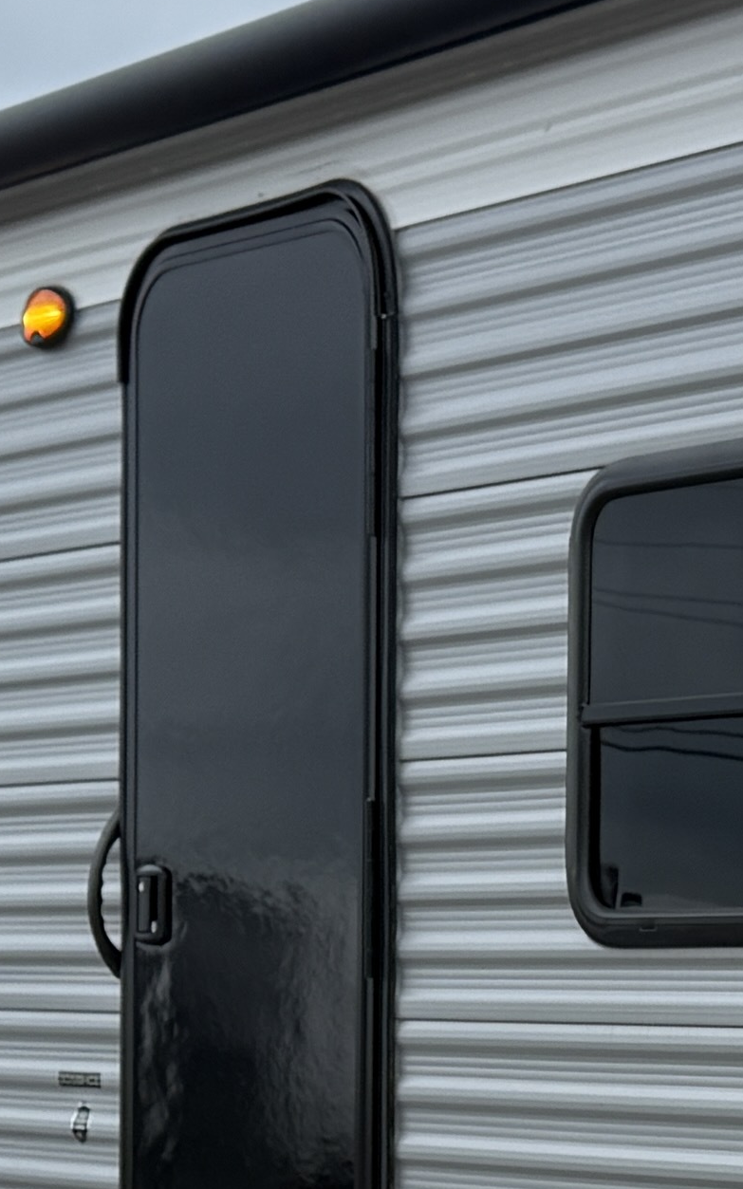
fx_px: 3759
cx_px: 1060
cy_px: 1168
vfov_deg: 17.6
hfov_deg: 10.9
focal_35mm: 116
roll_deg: -0.2
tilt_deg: -4.5
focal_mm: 6.76
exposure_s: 1/2907
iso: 80
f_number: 1.78
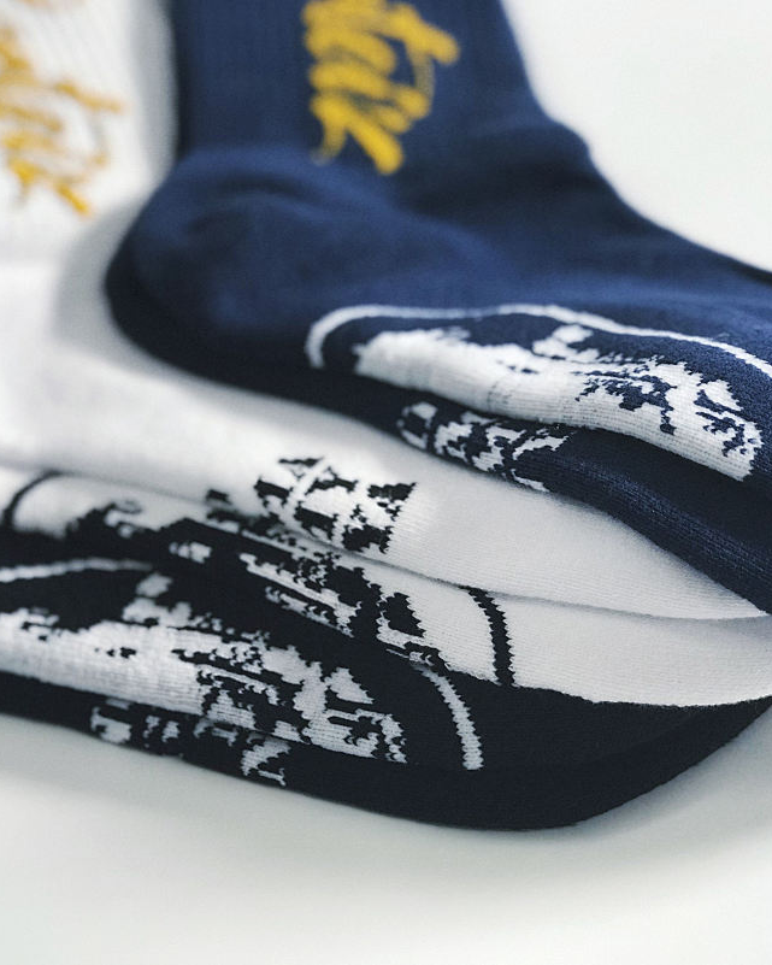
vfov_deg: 25.4
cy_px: 478
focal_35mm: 75
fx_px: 2142
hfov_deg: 20.4
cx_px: 299
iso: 80
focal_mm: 6.6
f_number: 2.8
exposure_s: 1/57
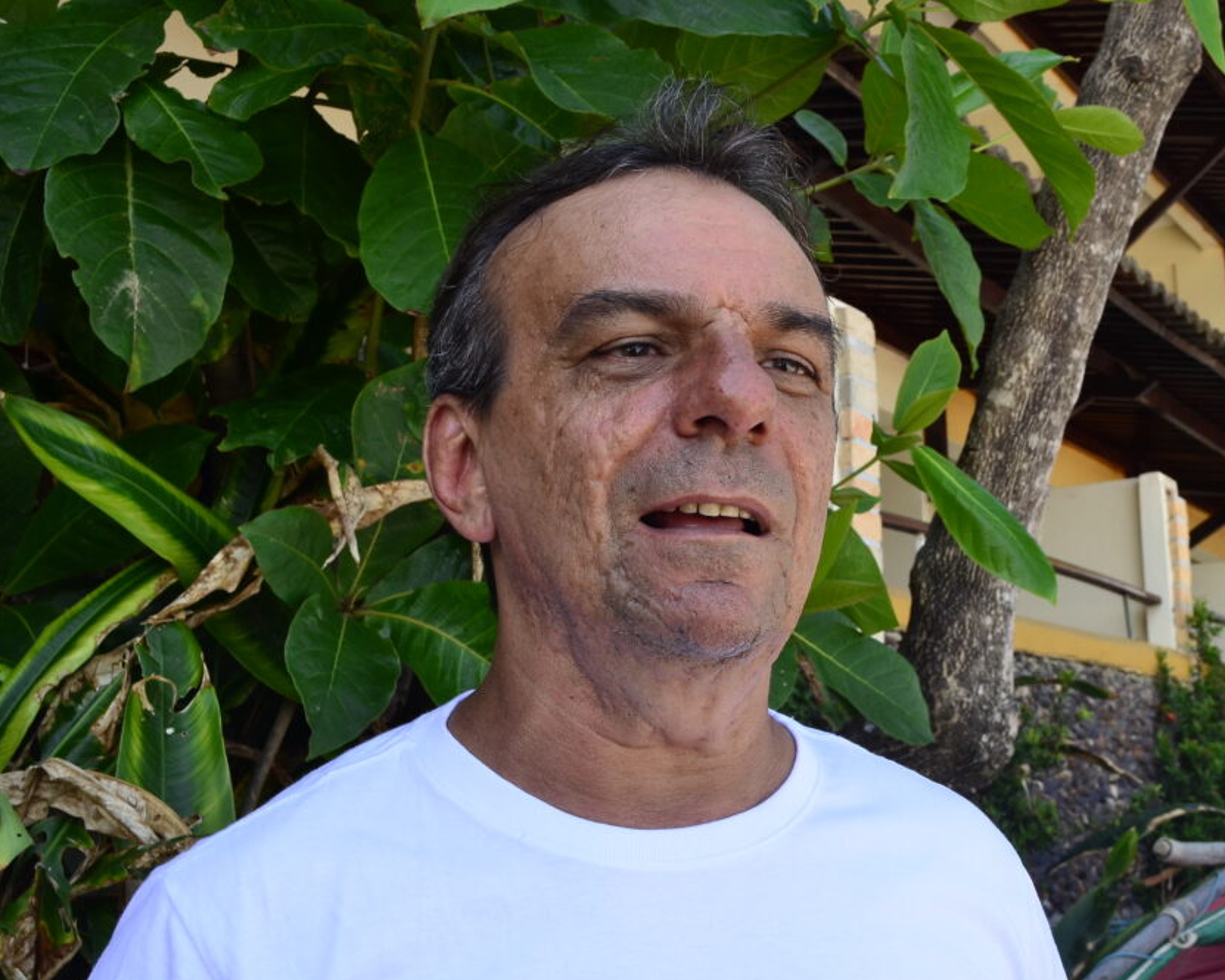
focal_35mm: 45
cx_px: 733
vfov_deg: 33.4
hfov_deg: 41.0
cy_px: 488
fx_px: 1632
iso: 400
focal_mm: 26
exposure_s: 1/160
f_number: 11
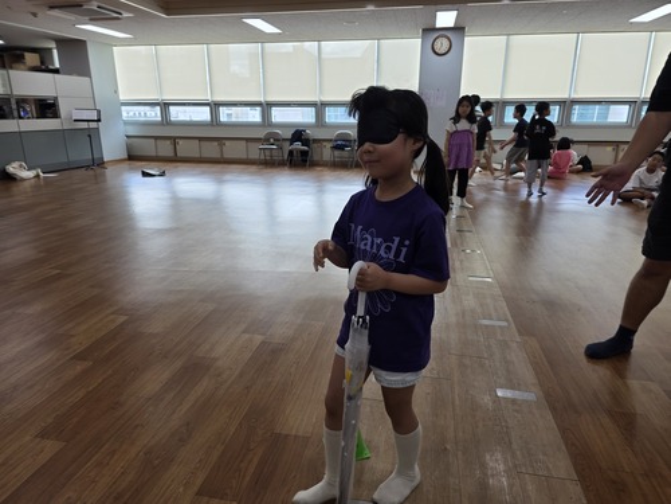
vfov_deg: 58.9
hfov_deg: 73.9
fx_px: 446
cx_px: 336
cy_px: 252
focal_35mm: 23
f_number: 1.7
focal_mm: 6.3
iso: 50
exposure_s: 1/120
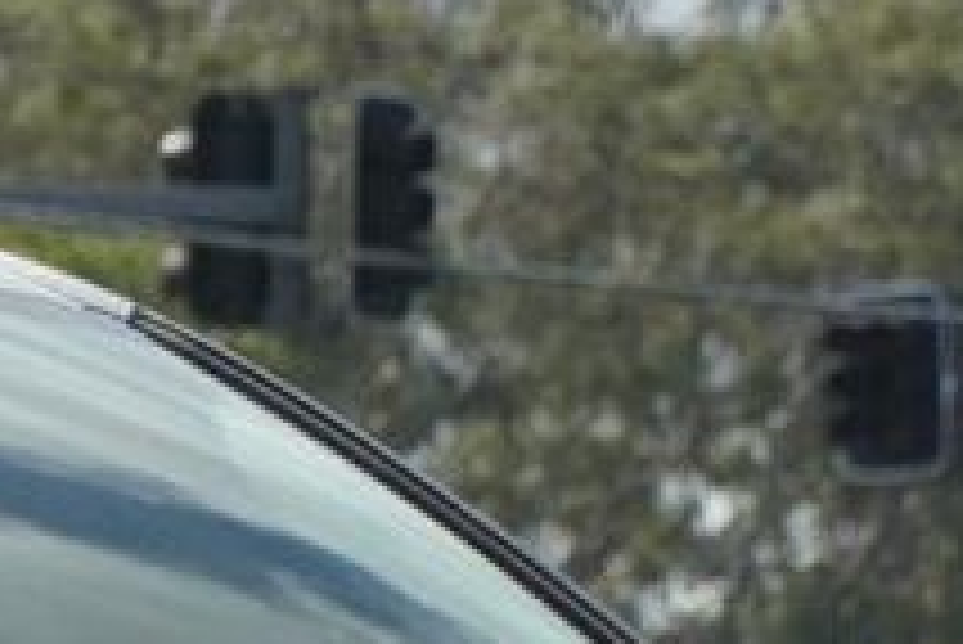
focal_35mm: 681
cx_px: -688
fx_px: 18223
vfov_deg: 2.0
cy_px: 1293
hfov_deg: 3.0
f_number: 8
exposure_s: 1/800
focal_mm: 81
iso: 800
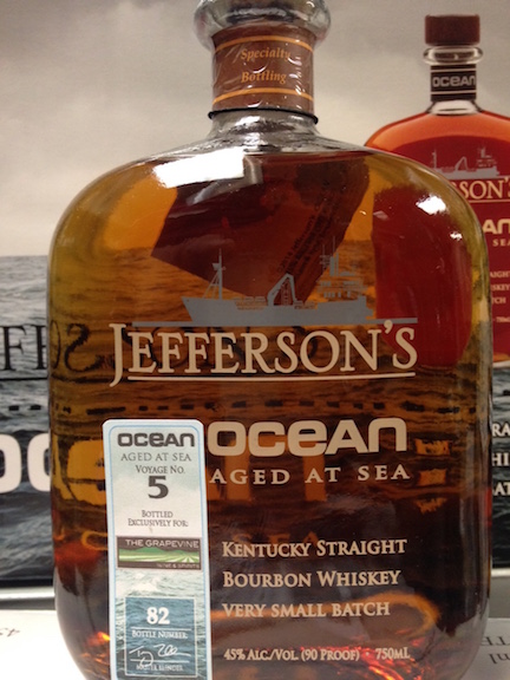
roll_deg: +0.7
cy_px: 340
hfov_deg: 42.9
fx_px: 648
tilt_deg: -5.1
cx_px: 255
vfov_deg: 55.4
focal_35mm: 33
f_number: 2.4
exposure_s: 1/20
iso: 200
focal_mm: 4.12
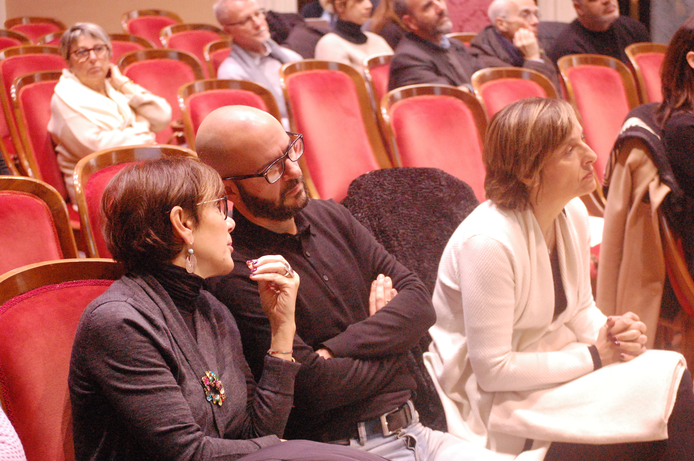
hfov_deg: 24.6
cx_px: 347
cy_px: 230
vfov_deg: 16.5
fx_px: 1589
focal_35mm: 82
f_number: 4
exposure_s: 1/40
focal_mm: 55
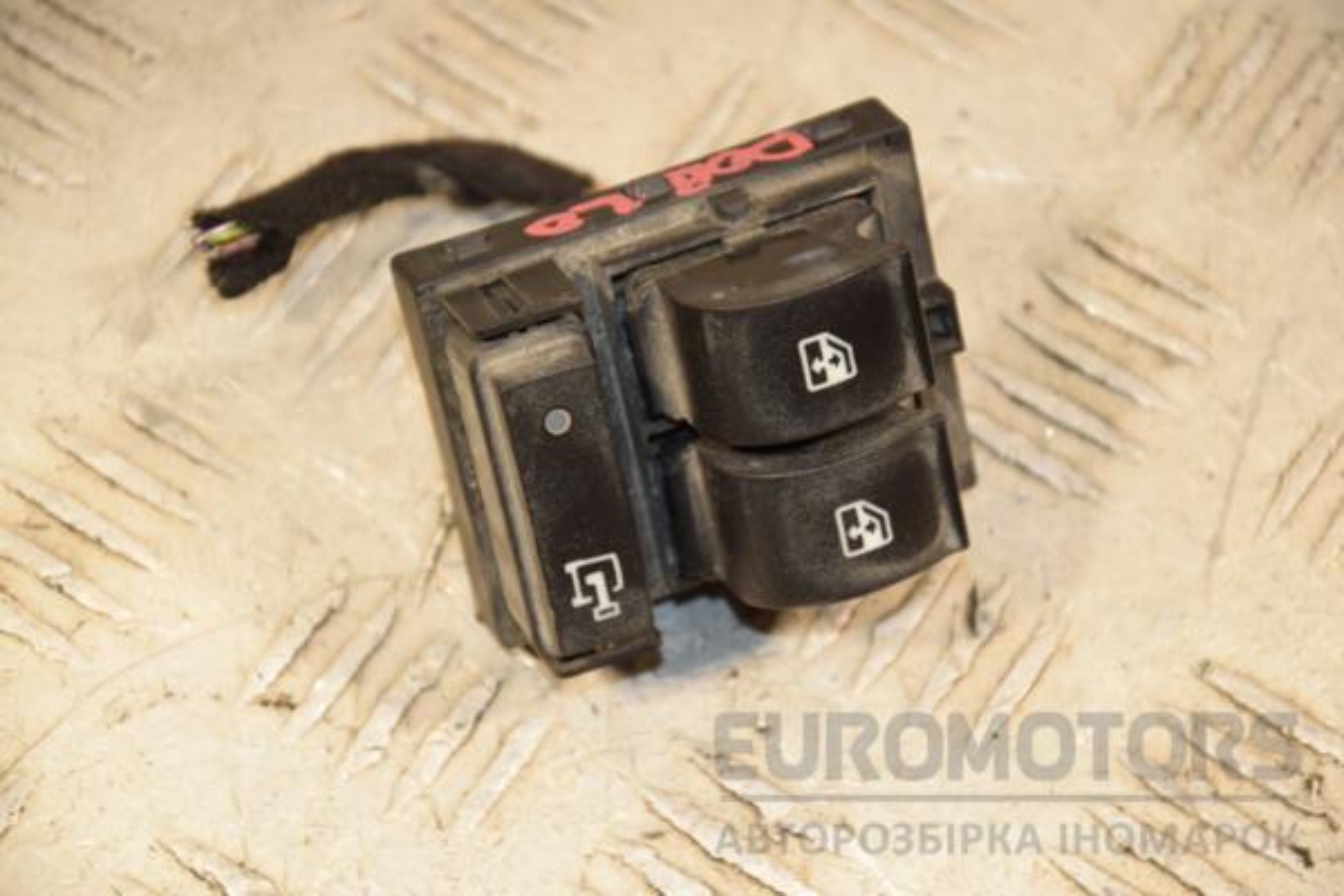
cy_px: 448
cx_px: 672
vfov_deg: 8.7
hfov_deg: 13.0
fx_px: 5880
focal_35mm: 158
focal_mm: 105
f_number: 6.3
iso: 800
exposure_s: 1/200
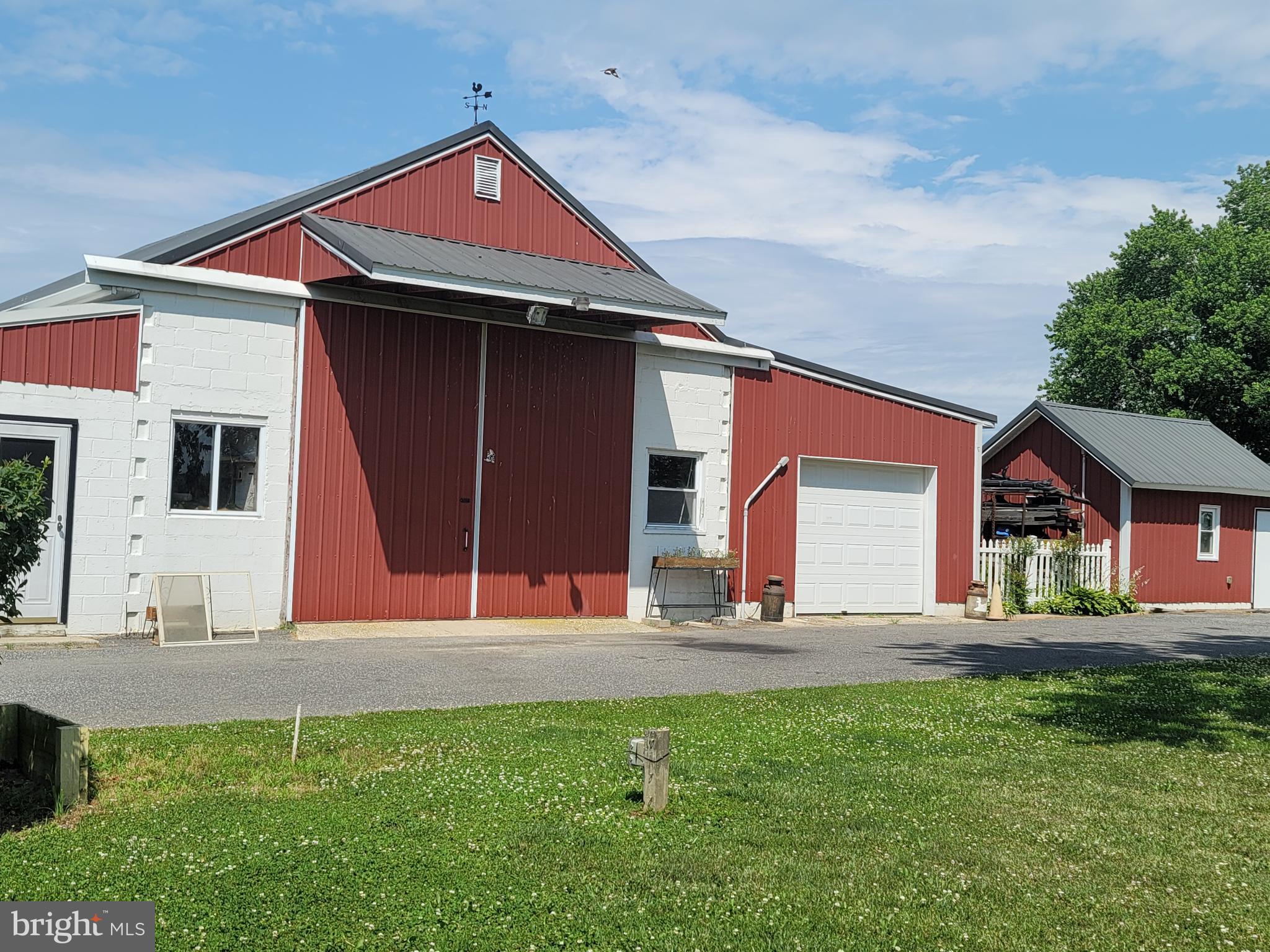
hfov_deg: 69.4
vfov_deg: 54.9
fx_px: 917
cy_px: 476
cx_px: 635
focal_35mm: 25
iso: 20
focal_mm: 7
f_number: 1.8
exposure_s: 1/1410
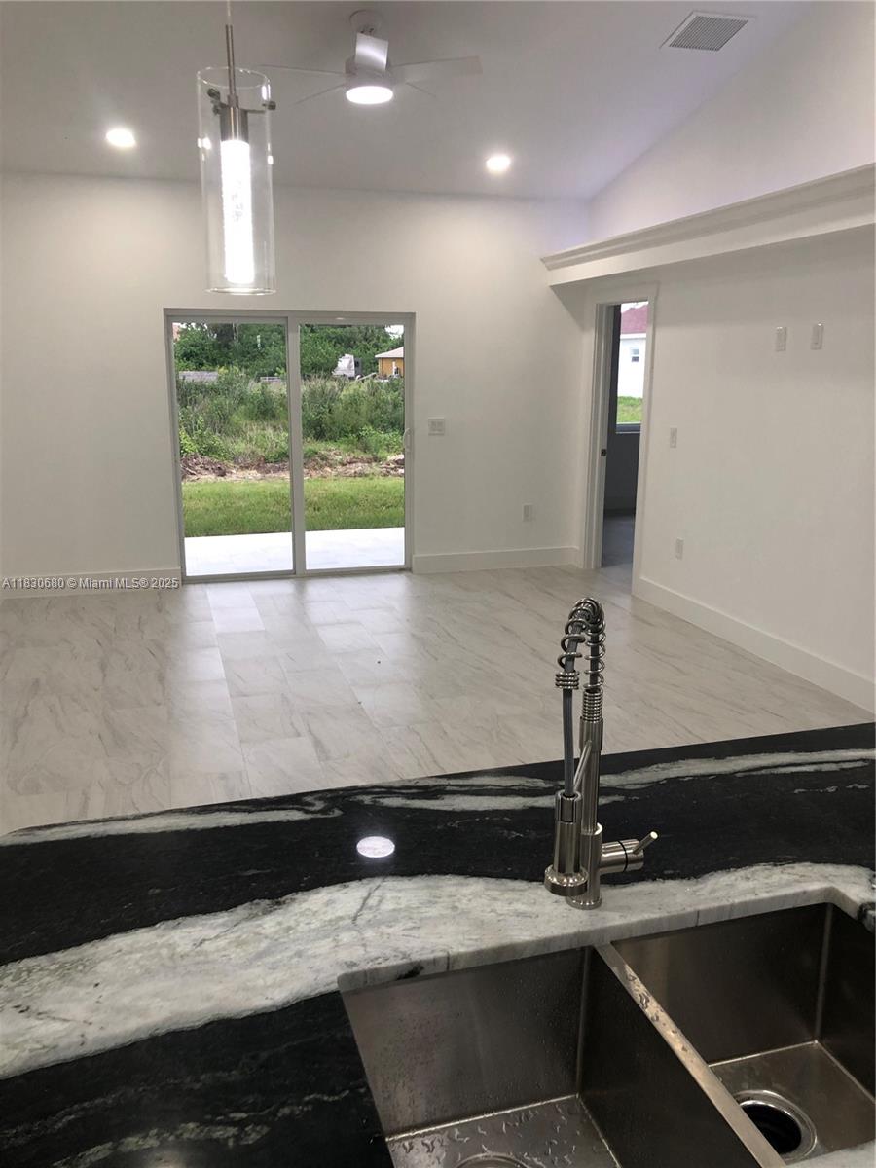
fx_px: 945
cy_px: 584
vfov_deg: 63.4
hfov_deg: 49.7
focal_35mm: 28
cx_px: 438
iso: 25
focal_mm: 3.99
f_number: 1.8
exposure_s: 1/30
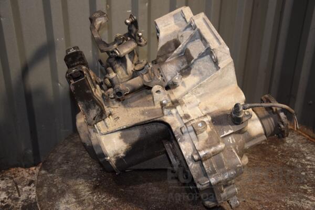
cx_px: 158
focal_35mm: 42
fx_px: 367
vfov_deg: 31.9
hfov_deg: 46.4
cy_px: 105
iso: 800
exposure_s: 1/80
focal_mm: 28
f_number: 5
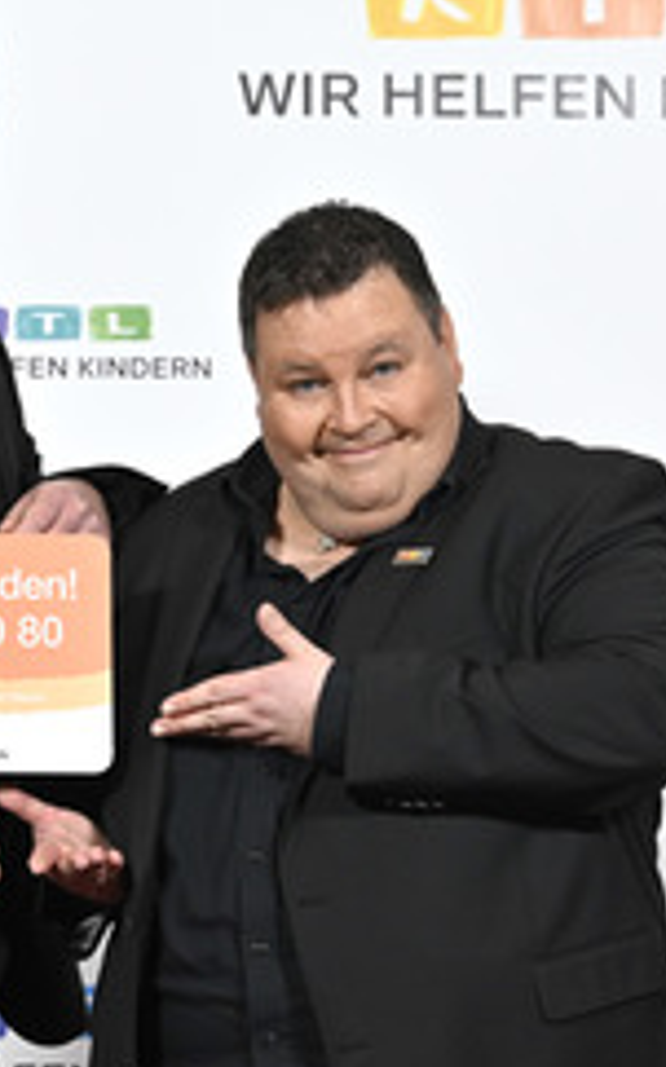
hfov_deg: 9.8
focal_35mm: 133
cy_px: 586
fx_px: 3867
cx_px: 135
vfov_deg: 15.7
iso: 1600
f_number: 4.5
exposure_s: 1/400
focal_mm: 70
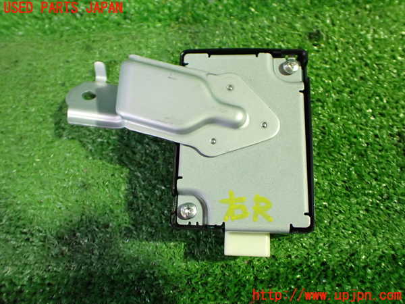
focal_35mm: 30
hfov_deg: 60.0
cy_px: 152
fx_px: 351
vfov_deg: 46.8
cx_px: 202
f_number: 2.3
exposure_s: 1/50
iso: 800
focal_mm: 5.4
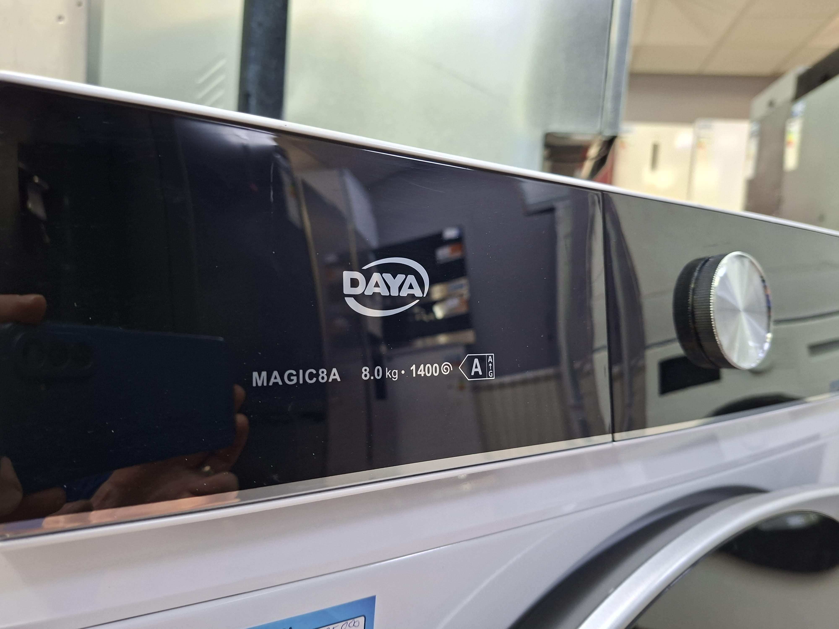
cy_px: 314
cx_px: 420
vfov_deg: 58.9
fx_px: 557
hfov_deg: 73.9
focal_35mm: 23
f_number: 1.8
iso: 250
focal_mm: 5.54
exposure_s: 1/33
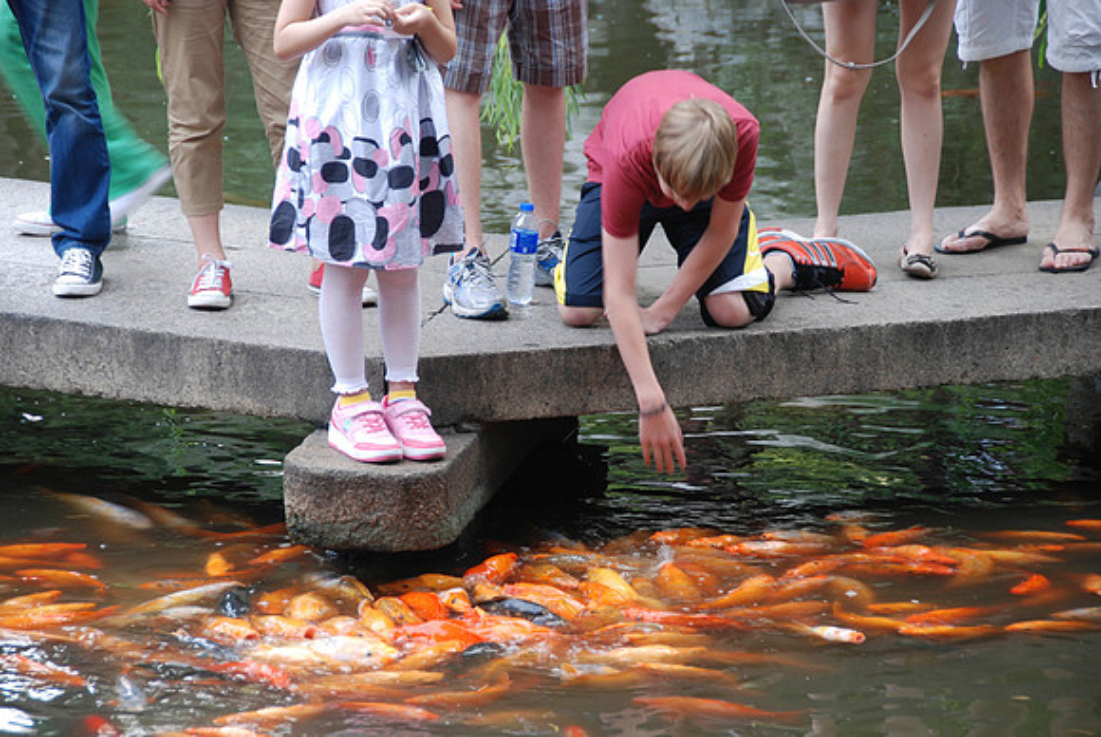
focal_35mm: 168
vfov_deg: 8.2
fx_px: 5143
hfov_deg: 12.2
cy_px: 368
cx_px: 550
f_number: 5.6
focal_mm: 112
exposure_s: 1/40
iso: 200
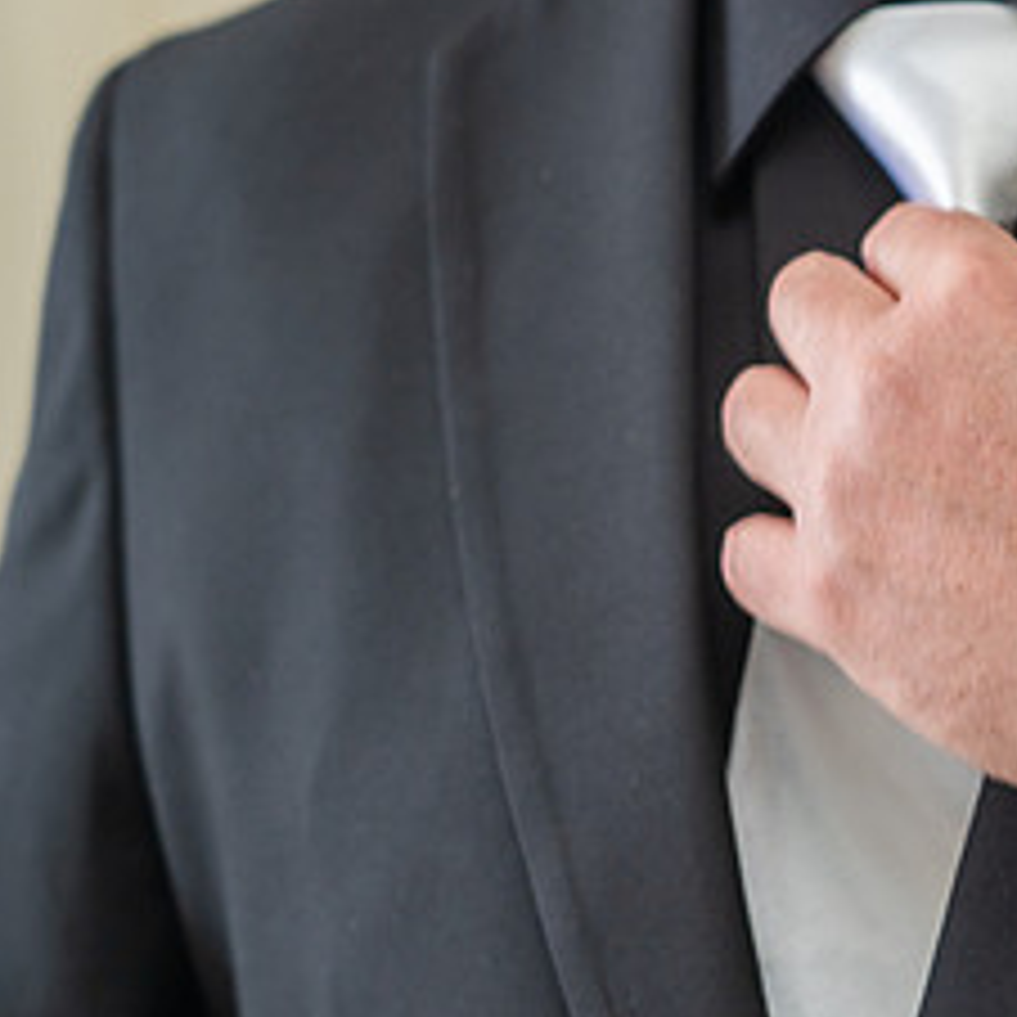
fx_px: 5285
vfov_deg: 11.0
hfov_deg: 10.9
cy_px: 560
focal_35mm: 159
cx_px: 976
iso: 1250
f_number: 4
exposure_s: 1/125
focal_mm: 73
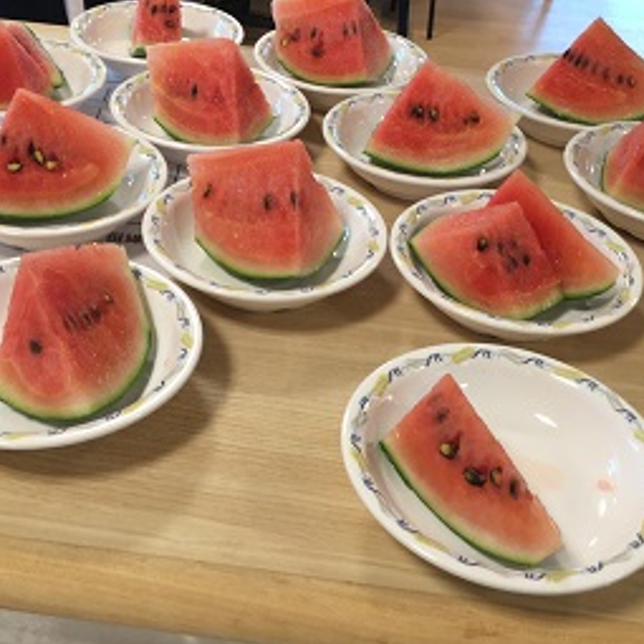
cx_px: 298
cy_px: 273
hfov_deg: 39.1
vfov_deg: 39.1
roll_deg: -4.9
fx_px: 905
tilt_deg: -37.8
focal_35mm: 43
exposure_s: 1/30
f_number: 2.4
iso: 64
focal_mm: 3.3
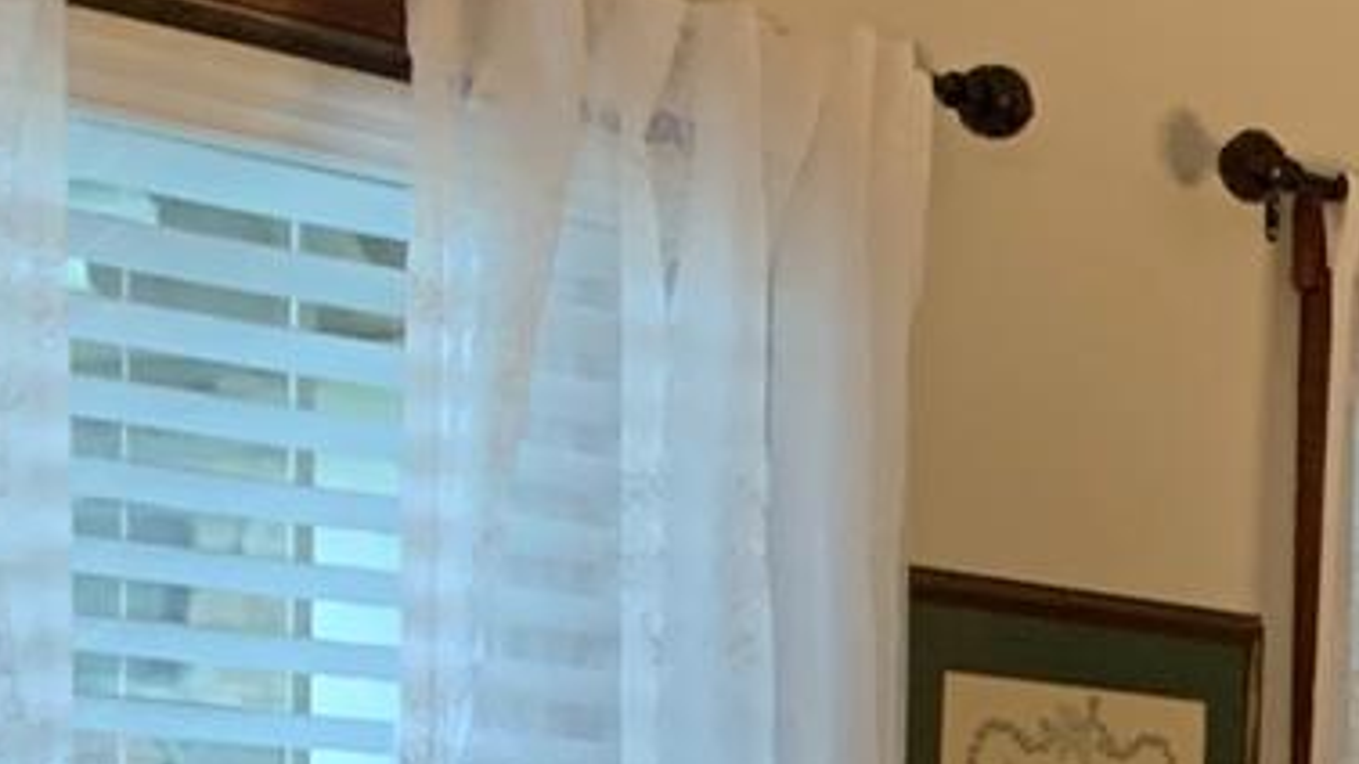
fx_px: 5549
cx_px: 3356
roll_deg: -3.1
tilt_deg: +2.2
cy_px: 1305
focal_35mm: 154
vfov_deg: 7.7
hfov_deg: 11.4
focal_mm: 4.25
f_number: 1.8
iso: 125
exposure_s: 1/60
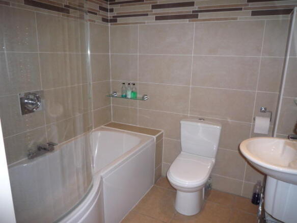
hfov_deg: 69.4
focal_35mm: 25
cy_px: 112
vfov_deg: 54.9
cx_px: 148
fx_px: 214
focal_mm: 4.4
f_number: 2.8
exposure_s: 1/30
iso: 100
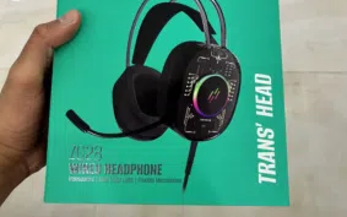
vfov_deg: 31.5
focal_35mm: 39
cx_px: 174
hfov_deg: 50.4
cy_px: 29
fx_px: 369
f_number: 1.5
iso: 125
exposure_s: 1/100
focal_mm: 5.7
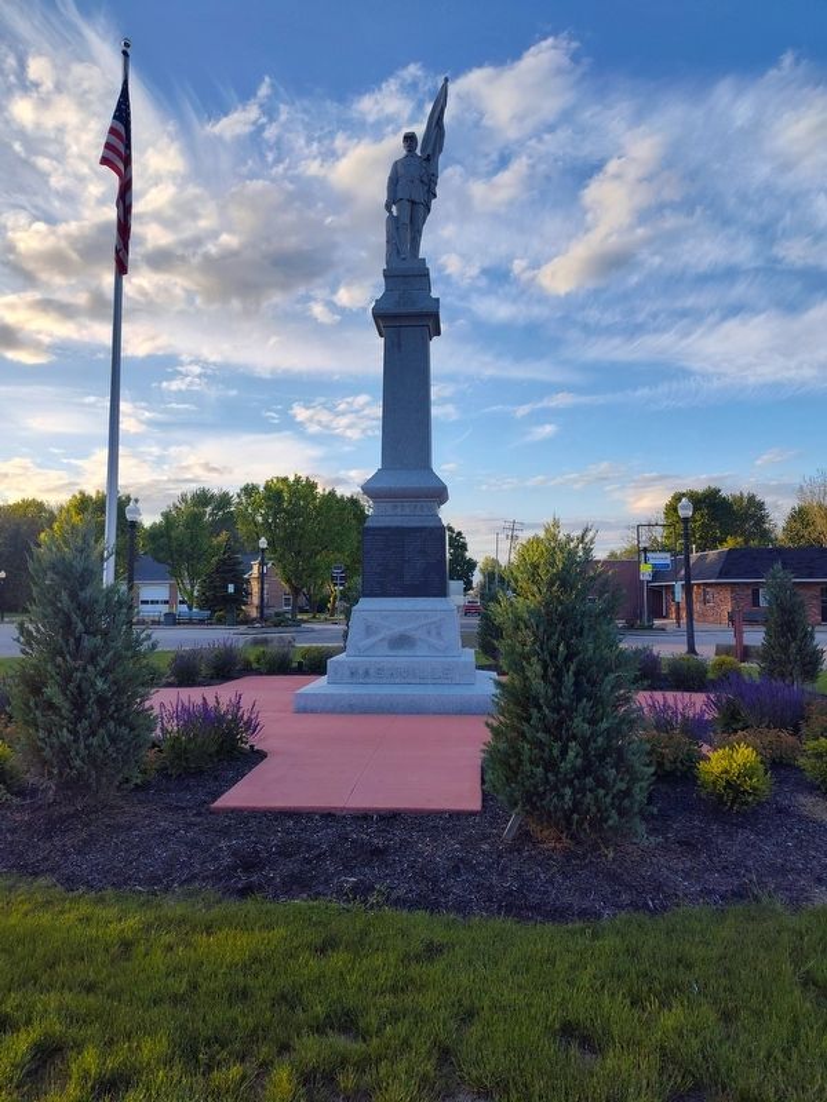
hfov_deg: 58.9
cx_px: 414
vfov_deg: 73.9
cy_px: 551
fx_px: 733
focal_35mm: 23
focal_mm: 5.56
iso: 100
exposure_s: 1/689
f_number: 1.8
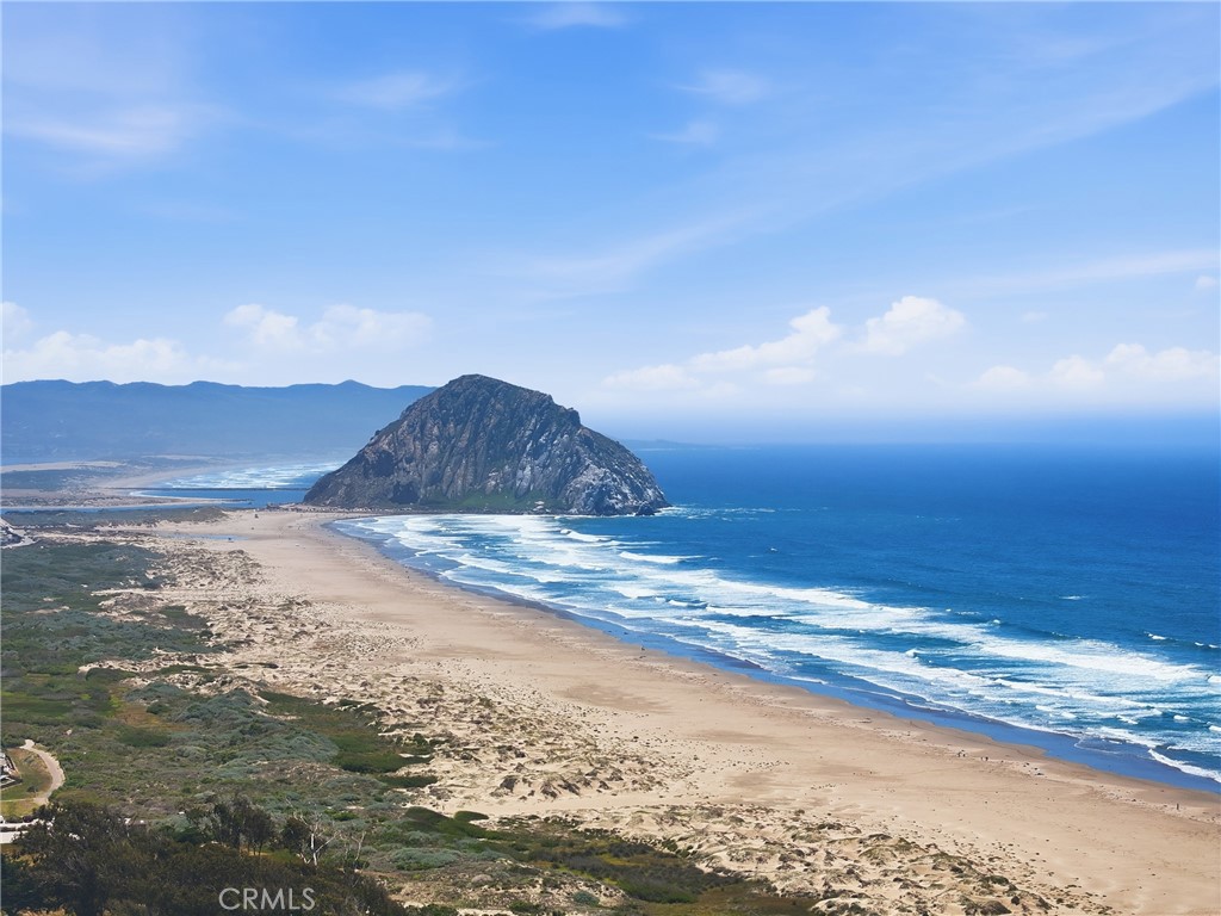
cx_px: 610
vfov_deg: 21.0
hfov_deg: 27.8
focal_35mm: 70
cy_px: 458
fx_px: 2469
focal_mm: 19.4
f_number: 2.8
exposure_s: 1/2000
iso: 100
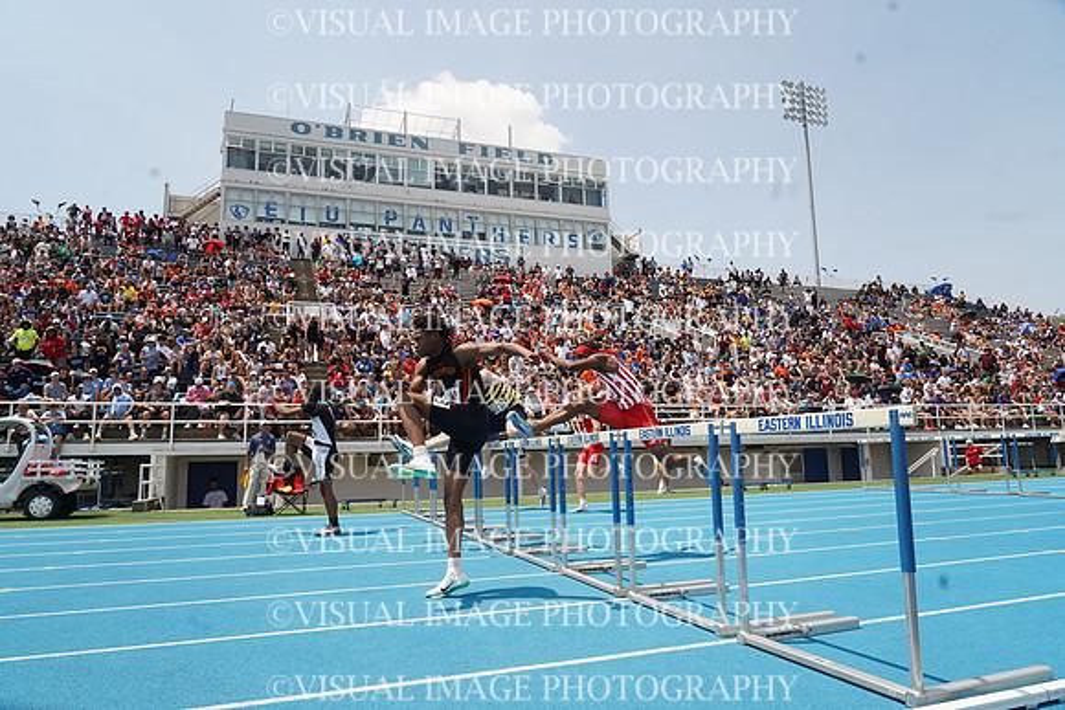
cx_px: 532
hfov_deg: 73.7
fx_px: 710
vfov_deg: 53.2
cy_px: 355
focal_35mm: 24
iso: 800
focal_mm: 24
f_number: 9
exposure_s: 1/1250
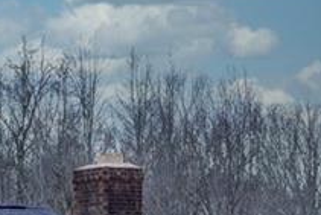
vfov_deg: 5.6
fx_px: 2168
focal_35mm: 243
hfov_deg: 8.1
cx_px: -326
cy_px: 356
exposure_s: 1/160
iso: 200
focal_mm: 50
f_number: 8
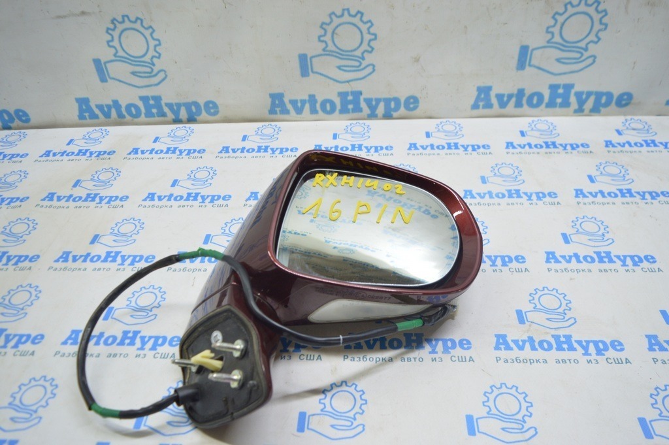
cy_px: 222
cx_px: 334
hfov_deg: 67.4
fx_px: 501
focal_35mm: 27
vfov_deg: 47.9
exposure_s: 1/40
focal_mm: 18
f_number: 3.5
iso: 400
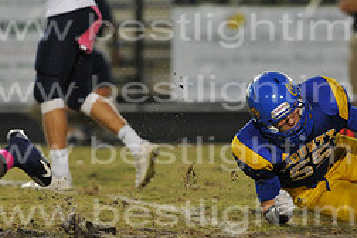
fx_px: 6842
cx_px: 278
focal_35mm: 690
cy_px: 123
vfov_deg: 2.0
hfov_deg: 3.0
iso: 5000
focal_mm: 300
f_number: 4.5
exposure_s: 1/500
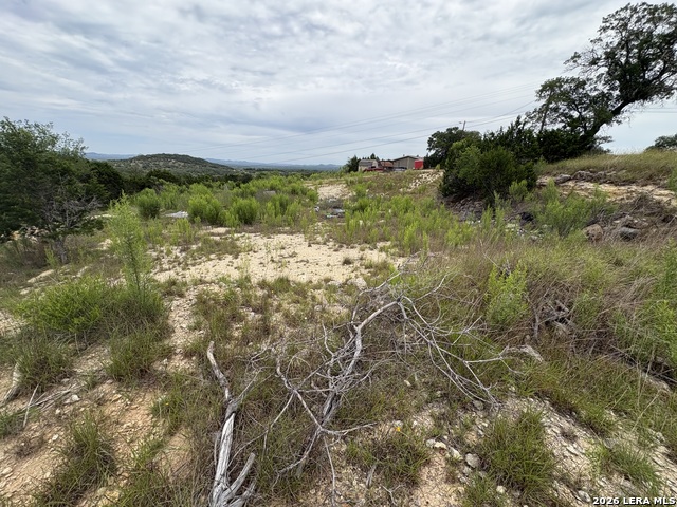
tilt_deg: -17.9
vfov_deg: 85.7
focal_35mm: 14
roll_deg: -1.7
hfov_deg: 102.1
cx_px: 338
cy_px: 254
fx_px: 274
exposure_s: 1/1832
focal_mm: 2.22
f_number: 2.2
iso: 50
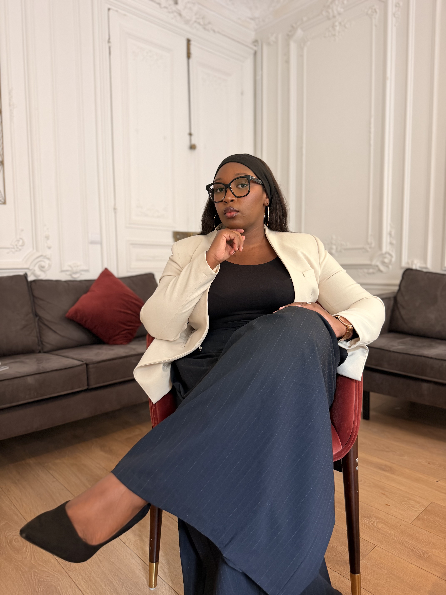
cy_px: 298
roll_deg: -0.4
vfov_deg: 71.6
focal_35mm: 24
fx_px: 412
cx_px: 223
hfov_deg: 56.8
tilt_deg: -5.1
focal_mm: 6.76
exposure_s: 1/50
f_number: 1.78
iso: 125
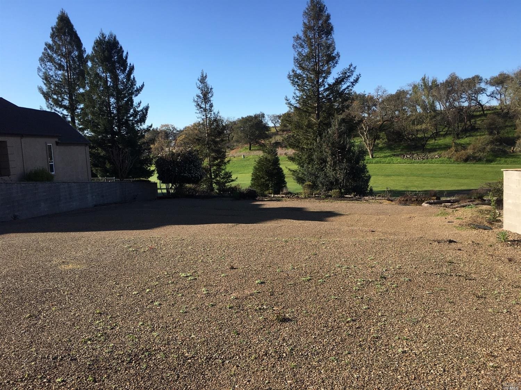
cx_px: 260
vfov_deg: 48.2
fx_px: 436
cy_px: 195
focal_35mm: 29
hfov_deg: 61.7
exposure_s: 1/1099
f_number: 2.2
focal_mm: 4.15
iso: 25
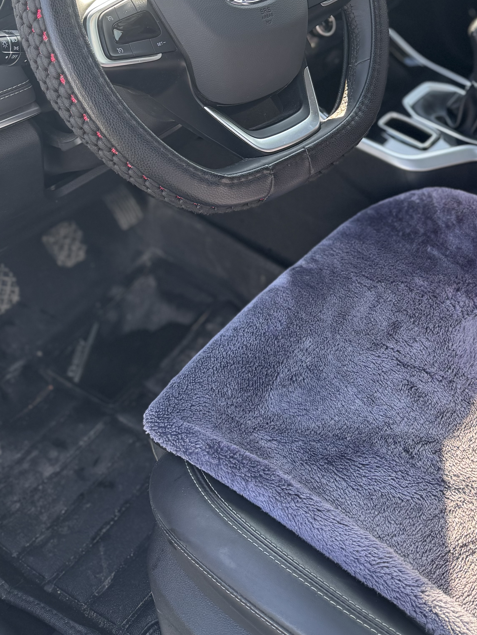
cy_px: 43
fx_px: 827
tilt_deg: -28.0
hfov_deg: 31.3
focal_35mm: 45
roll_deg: +0.4
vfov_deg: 38.6
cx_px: 390
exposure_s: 1/171
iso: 100
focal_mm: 6.76
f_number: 1.78
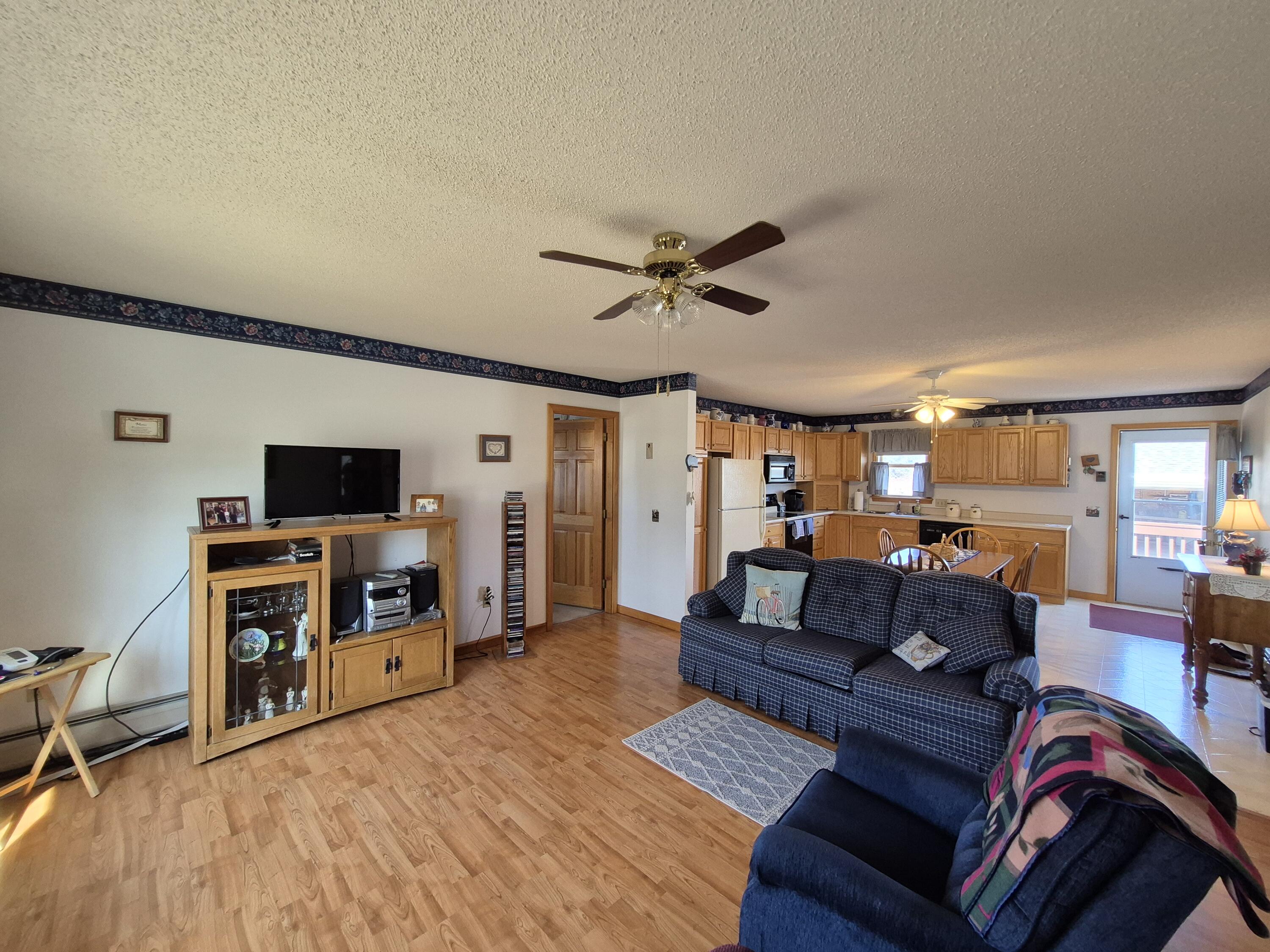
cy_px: 476
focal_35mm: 13
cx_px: 635
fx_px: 477
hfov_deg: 106.2
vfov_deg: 89.9
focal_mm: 1.74
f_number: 2.2
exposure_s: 1/60
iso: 200
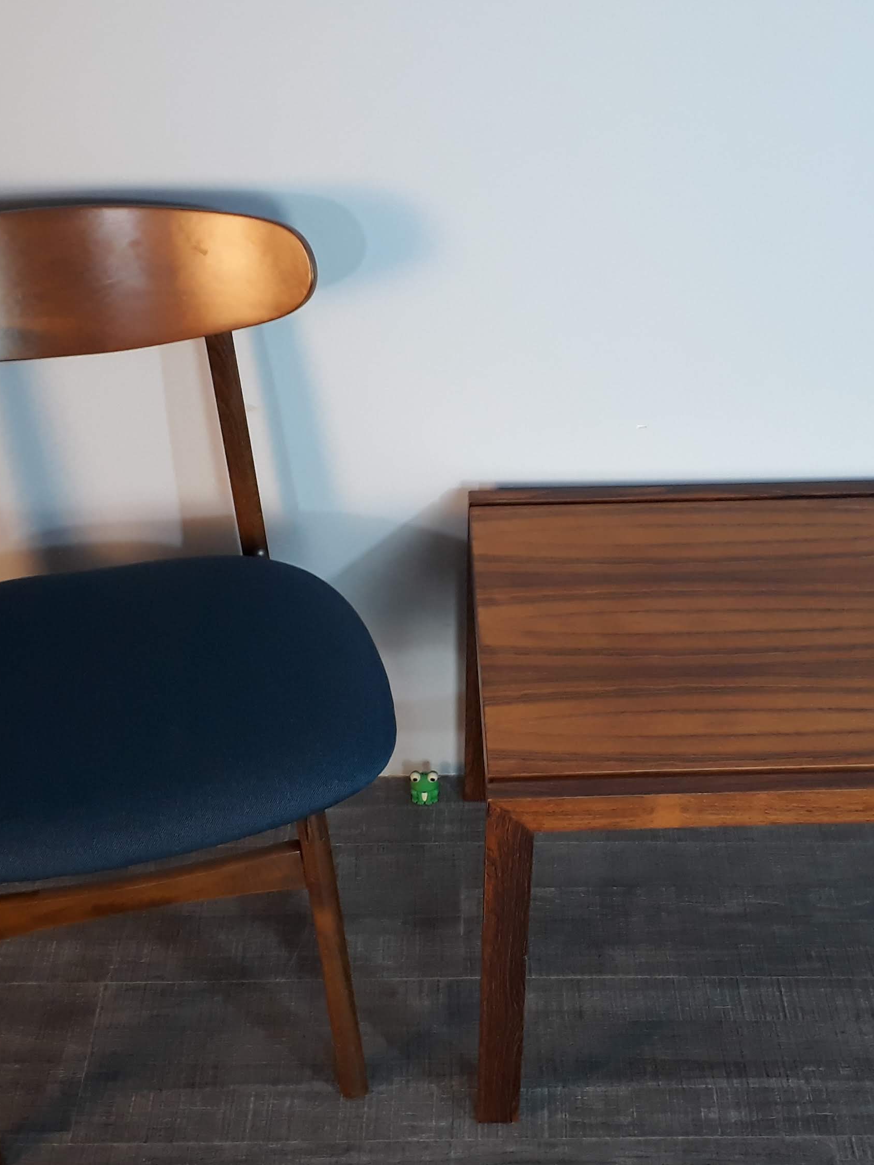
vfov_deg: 47.9
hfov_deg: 36.7
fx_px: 1313
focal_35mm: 39
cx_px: 529
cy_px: 605
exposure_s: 1/33
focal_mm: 3.6
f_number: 1.9
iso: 125
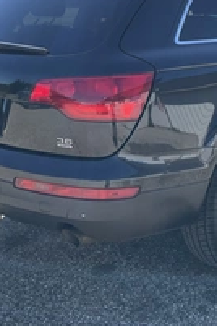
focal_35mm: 60
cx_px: 191
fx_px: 542
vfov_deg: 33.0
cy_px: 96
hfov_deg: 22.1
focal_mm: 3
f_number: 1.8
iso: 25
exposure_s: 1/620
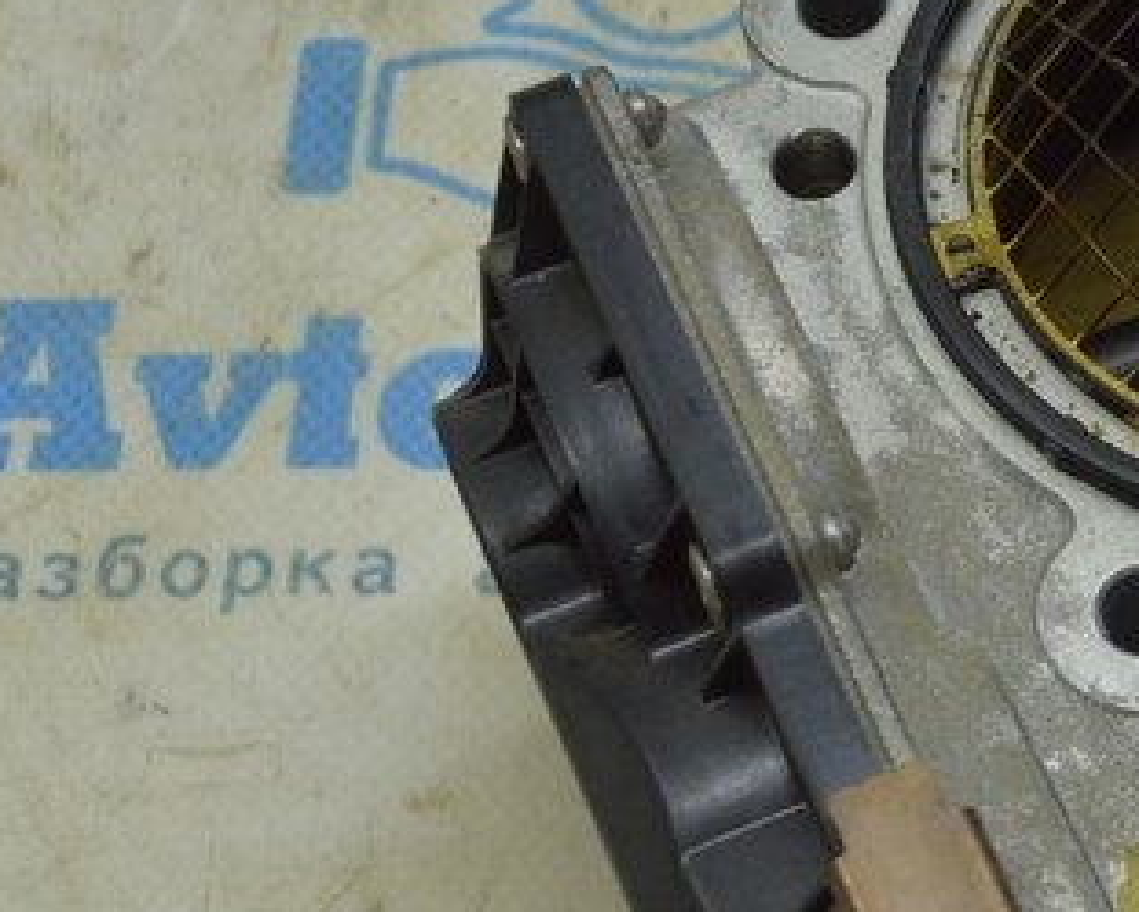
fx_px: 3439
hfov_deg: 18.1
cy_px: 672
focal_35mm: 102
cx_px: 1256
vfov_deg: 15.0
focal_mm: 22
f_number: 5.6
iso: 400
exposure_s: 1/40
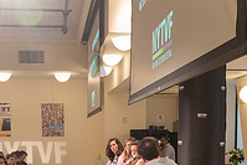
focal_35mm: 70
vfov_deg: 18.8
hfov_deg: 28.7
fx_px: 481
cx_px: 98
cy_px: 176
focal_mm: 24
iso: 2500
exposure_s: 1/160
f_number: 4
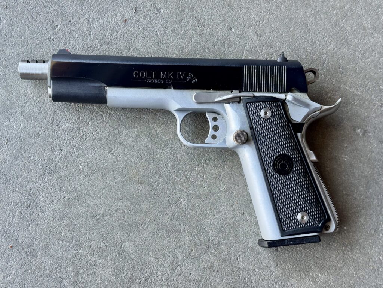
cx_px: 192
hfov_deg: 39.7
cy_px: 144
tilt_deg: -84.1
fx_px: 531
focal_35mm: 48
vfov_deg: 30.3
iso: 80
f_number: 1.78
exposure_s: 1/120
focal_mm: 6.76
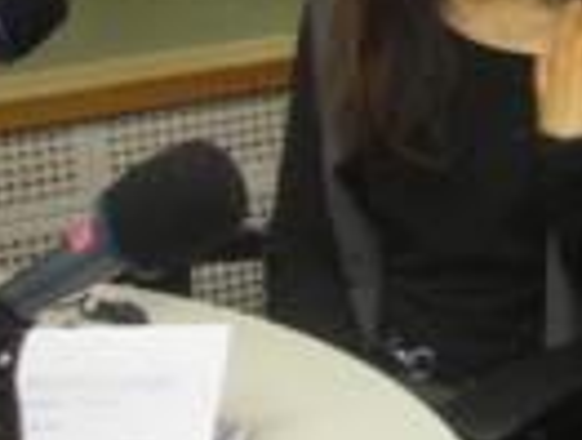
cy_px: -204
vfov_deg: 11.9
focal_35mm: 120
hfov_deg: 15.0
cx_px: 906
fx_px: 2023
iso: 50
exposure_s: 1/14.4
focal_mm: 5.8
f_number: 3
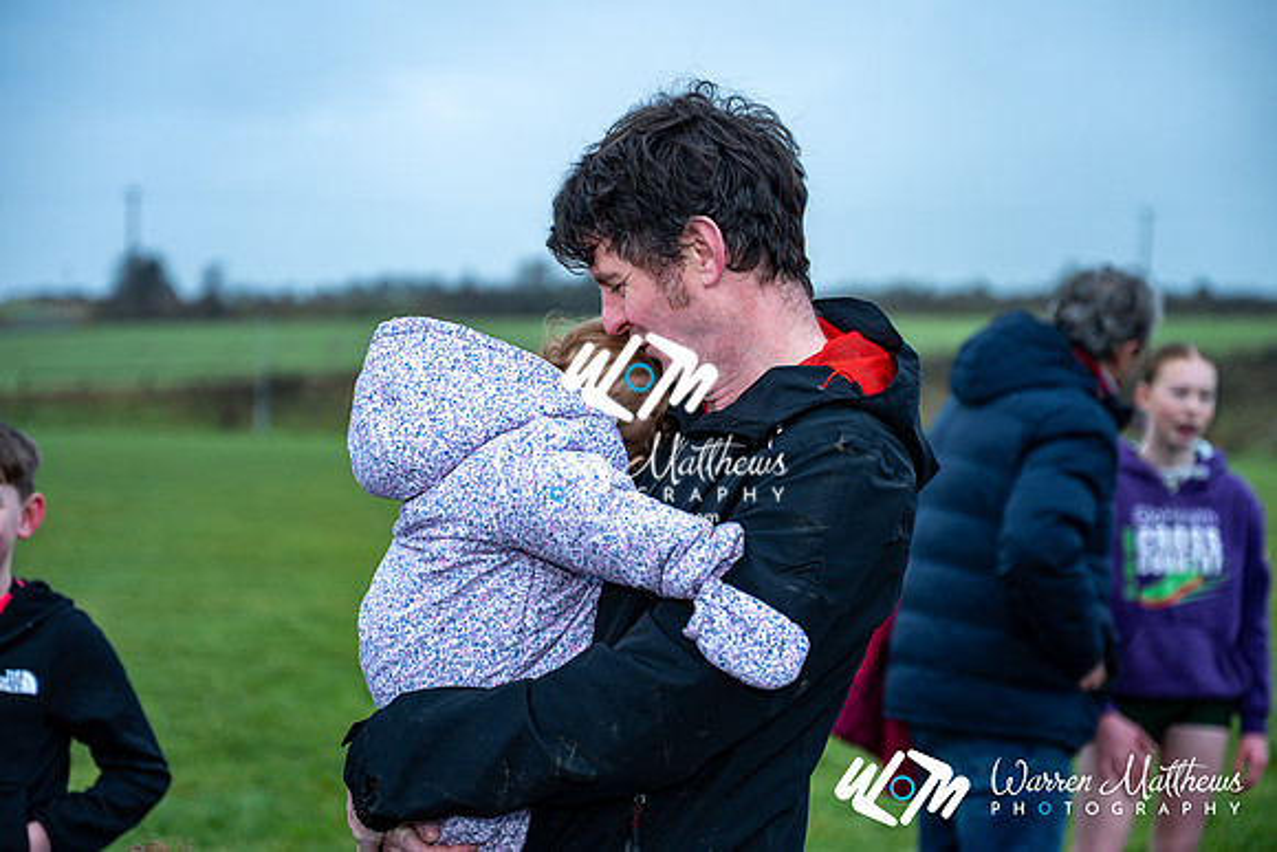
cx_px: 638
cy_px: 426
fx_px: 2484
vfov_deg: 19.5
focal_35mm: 70
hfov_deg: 28.8
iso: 100
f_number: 2.8
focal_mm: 70
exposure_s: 1/250
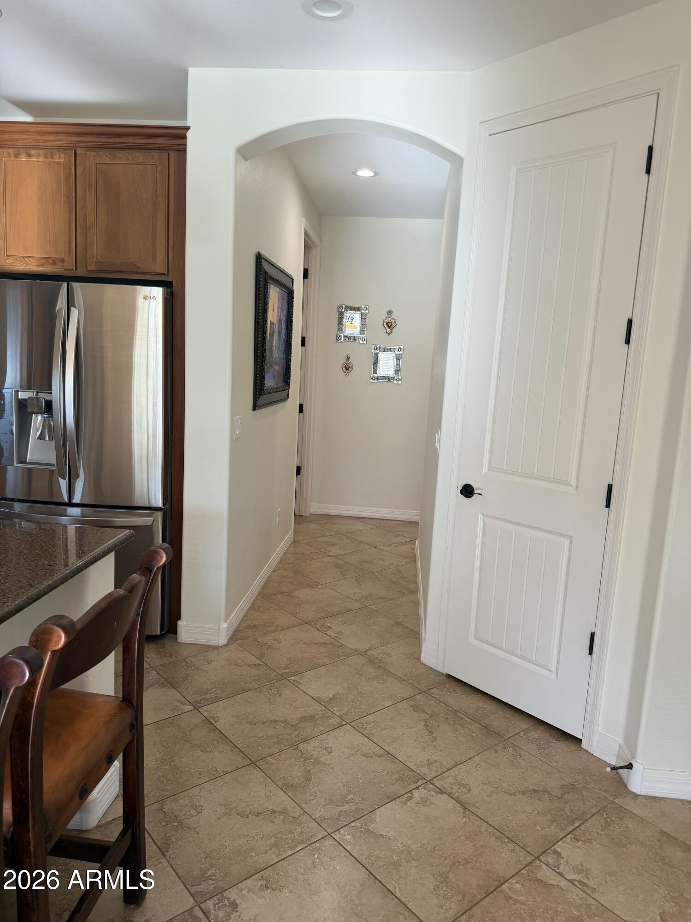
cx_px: 346
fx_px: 639
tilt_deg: -8.8
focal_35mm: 24
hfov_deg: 56.8
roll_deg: -2.9
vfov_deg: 71.6
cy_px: 461
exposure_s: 1/120
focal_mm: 6.76
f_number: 1.78
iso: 100
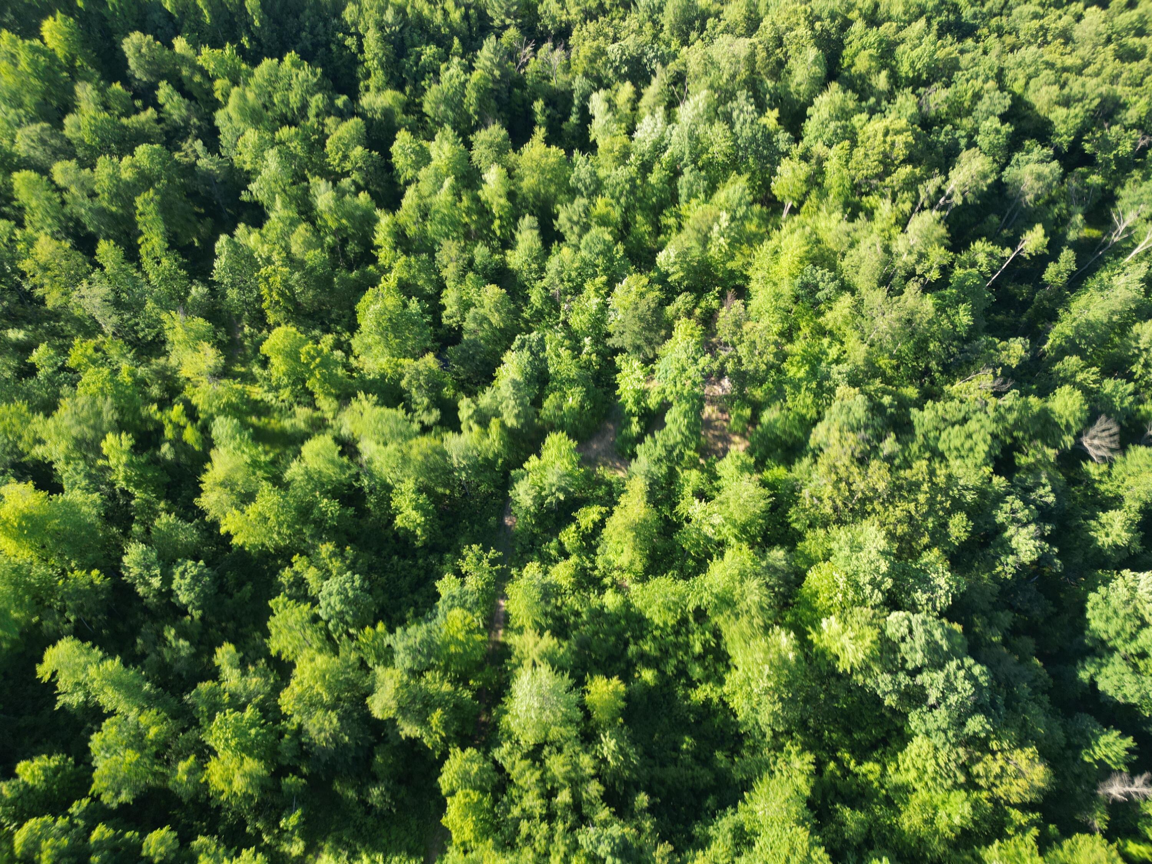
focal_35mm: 24
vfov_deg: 56.8
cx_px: 576
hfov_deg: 71.6
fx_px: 799
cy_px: 432
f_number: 1.7
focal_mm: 6.72
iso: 100
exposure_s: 1/400
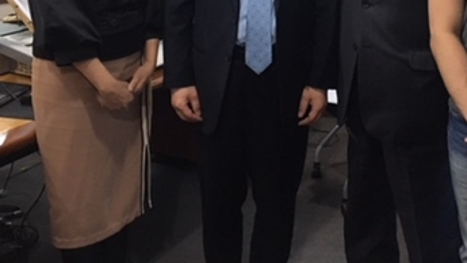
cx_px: 282
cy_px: -41
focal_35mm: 55
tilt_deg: -7.4
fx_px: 681
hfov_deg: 37.7
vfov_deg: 20.6
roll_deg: -2.2
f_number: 2.2
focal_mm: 4.15
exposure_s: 1/20
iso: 200
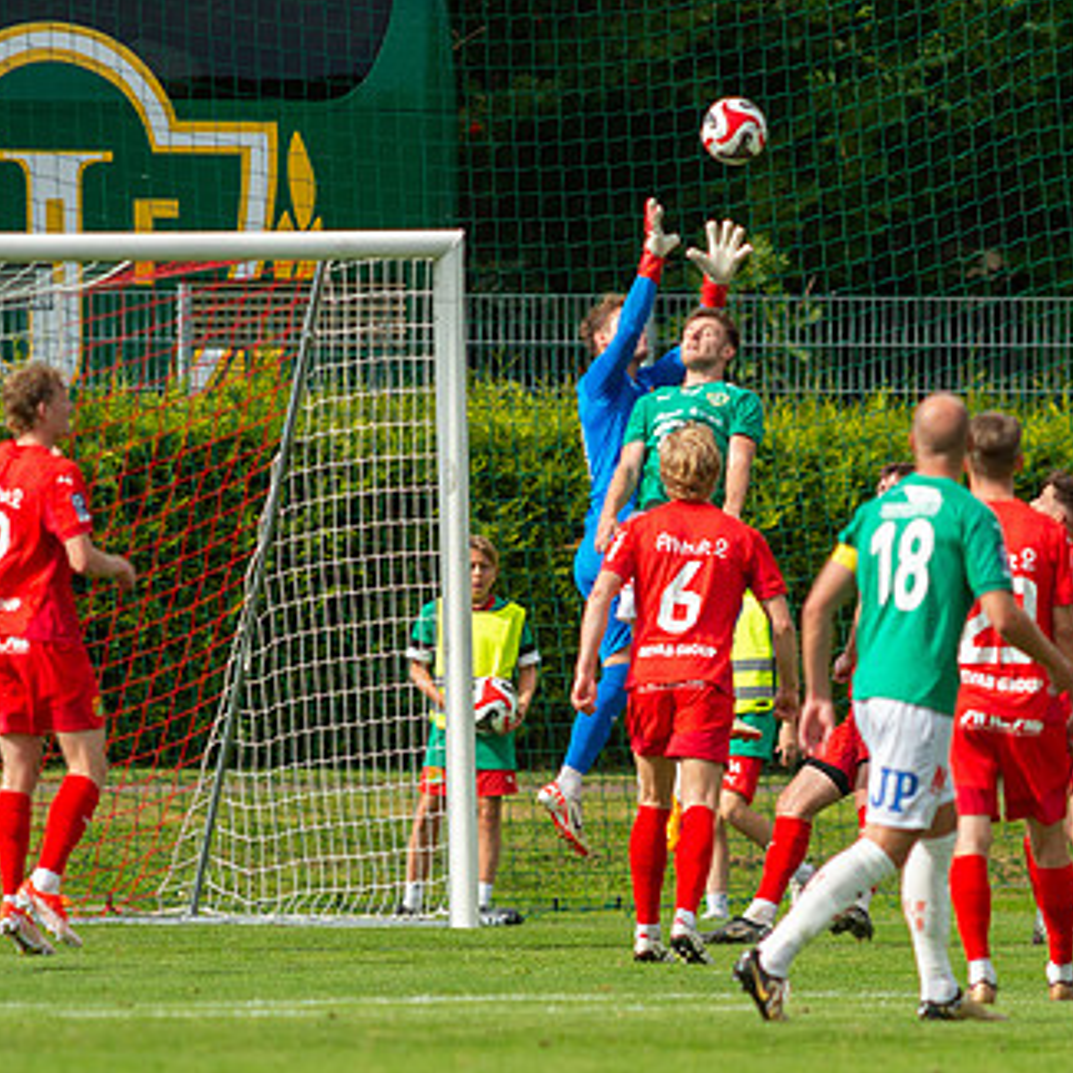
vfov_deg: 2.2
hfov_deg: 2.2
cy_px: 778
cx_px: 710
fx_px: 27565
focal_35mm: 786
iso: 220
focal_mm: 420
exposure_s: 1/1600
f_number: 4.5
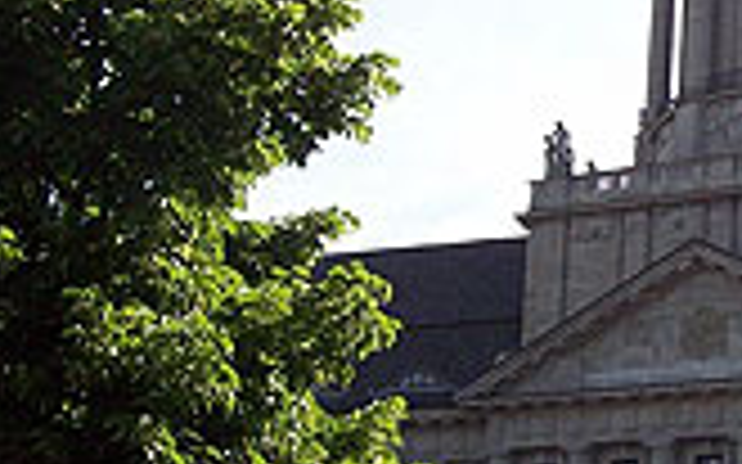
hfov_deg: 19.2
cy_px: 171
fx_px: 2102
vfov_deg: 12.6
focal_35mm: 104
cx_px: 823
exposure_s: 1/402
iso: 80
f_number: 4.8
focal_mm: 6
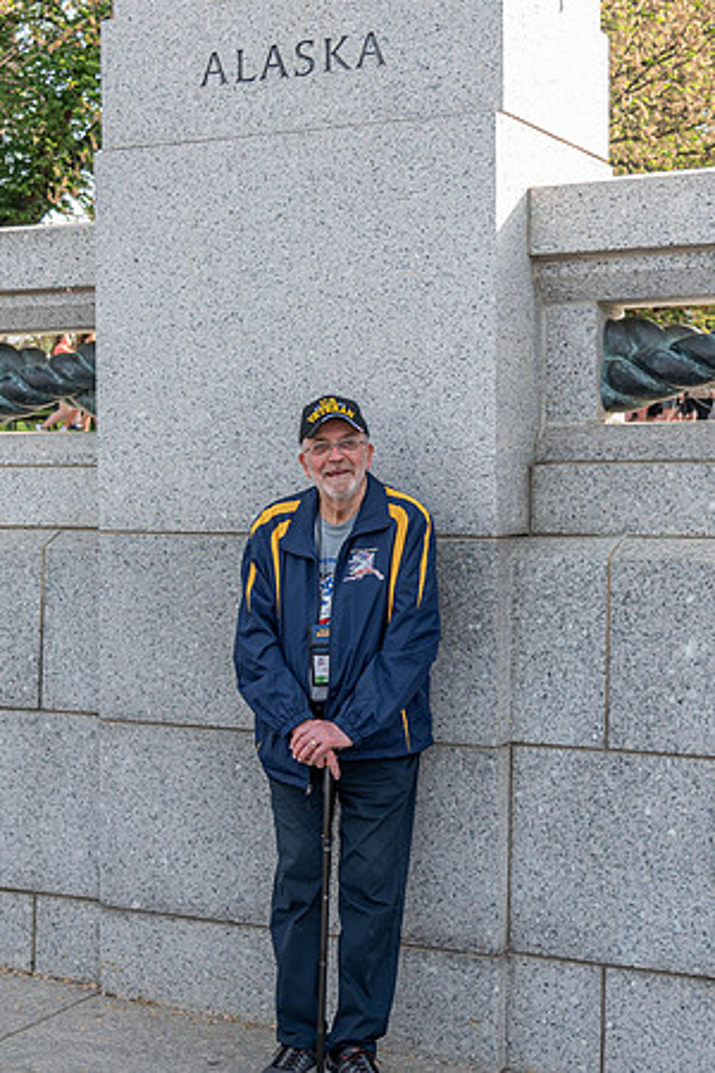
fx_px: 1737
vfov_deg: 34.3
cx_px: 346
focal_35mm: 58
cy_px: 506
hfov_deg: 23.3
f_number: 4
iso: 100
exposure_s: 1/125
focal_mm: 35
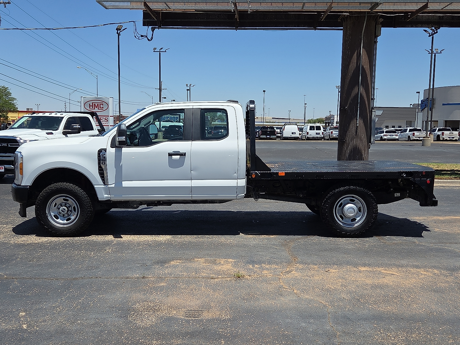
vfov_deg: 38.7
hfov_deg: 50.1
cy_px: 172
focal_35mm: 37
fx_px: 492
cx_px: 230
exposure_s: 1/10000
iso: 76
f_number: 1.8
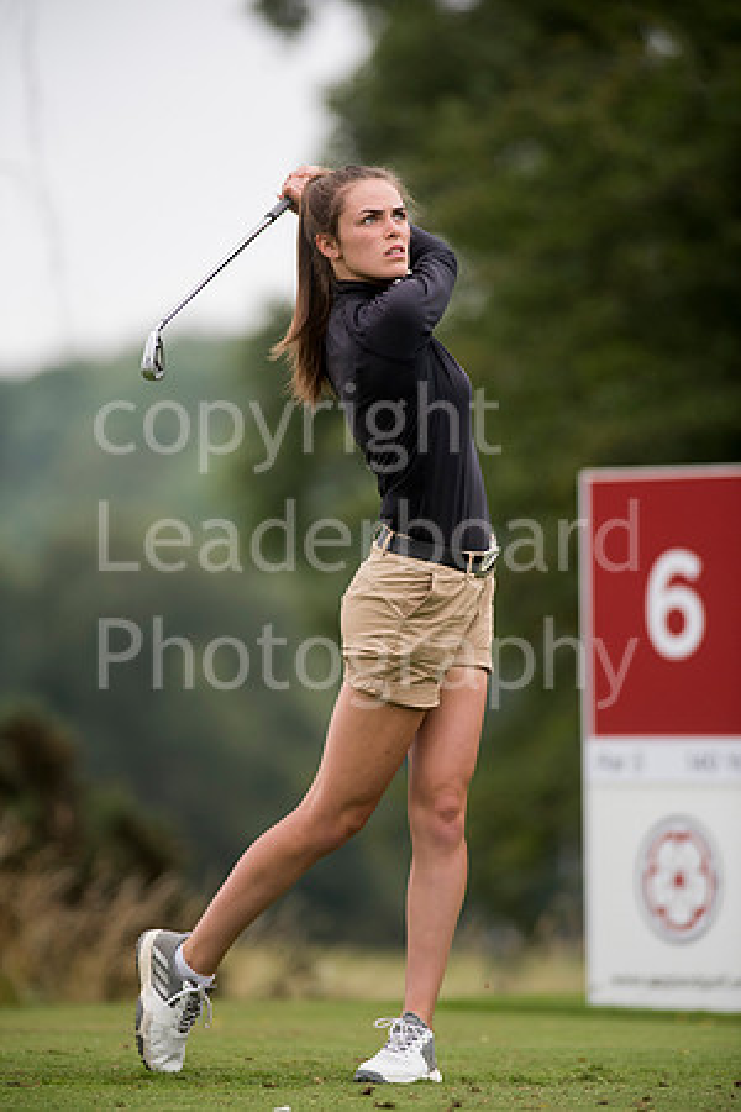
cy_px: 556
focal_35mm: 300
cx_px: 370
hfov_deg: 4.6
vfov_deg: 6.9
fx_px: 9262
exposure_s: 1/1250
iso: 800
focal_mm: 300
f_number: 4
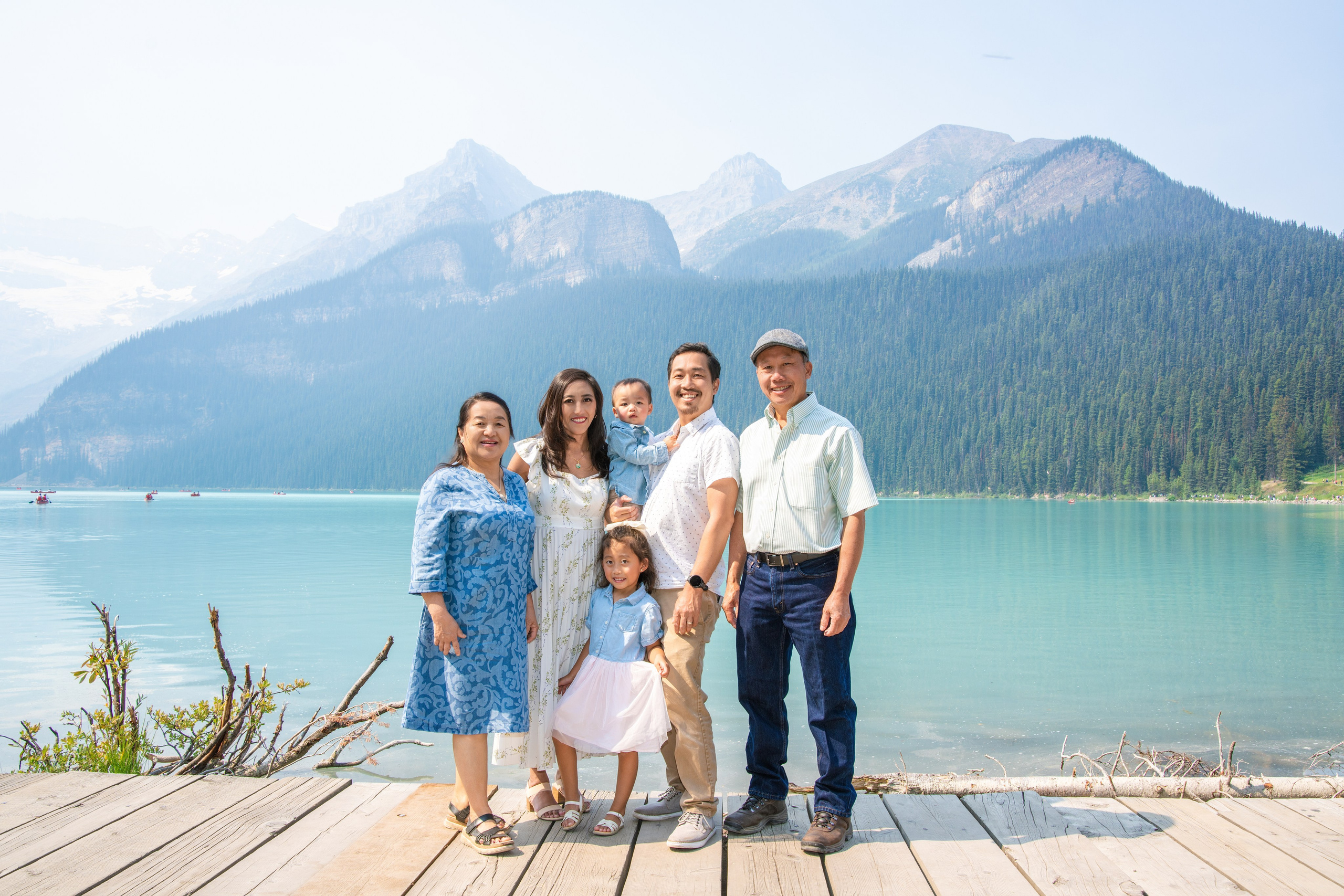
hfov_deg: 65.5
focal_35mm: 28
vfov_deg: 46.4
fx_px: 1045
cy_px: 448
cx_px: 672
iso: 200
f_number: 10
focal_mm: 28
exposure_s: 1/125
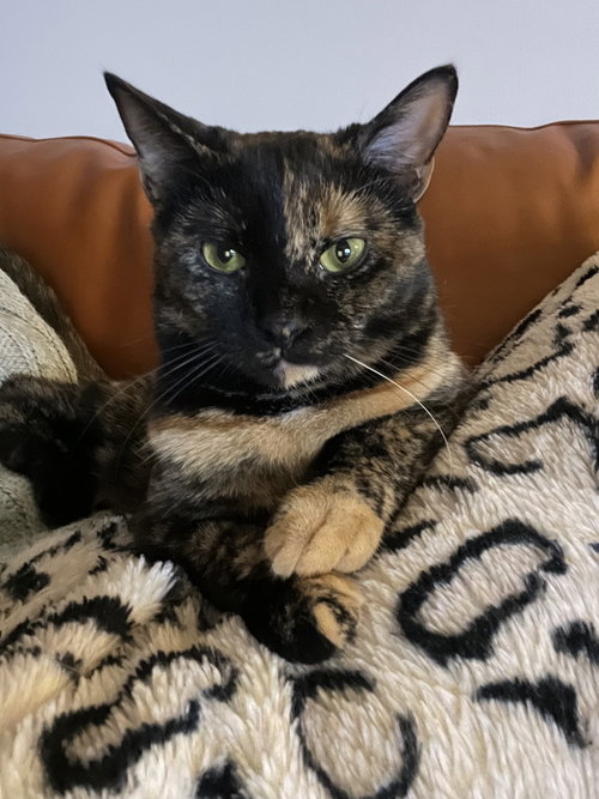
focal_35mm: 30
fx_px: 692
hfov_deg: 46.8
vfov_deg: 60.0
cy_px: 400
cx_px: 300
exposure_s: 1/15
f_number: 2.2
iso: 1600
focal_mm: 2.71
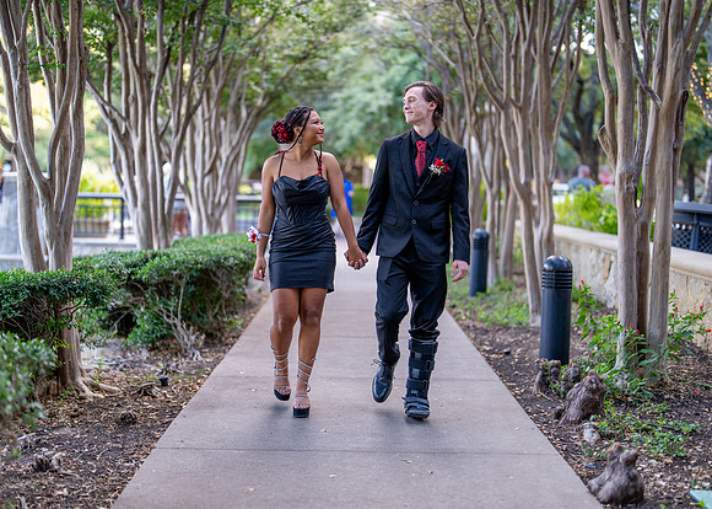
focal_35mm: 52
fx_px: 1059
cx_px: 356
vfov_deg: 27.0
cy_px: 254
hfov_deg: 37.2
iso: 320
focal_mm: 50
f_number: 1.2
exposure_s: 1/1000
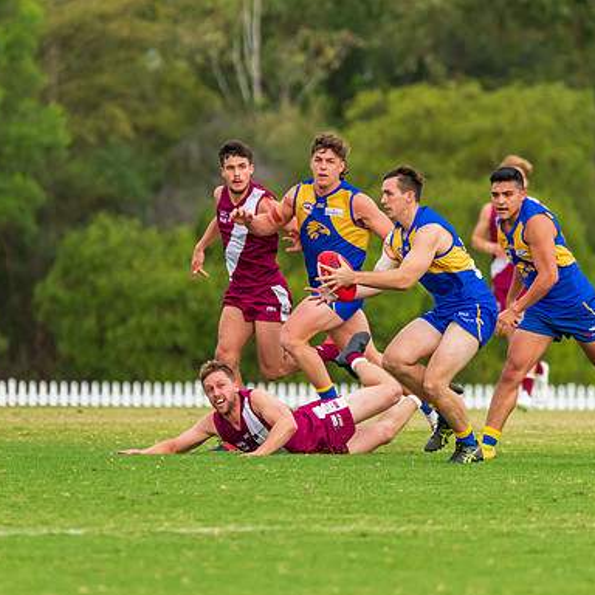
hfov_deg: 3.1
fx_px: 11026
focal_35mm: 567
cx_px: 332
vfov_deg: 3.1
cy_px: 298
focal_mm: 420
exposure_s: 1/1250
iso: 1250
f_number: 6
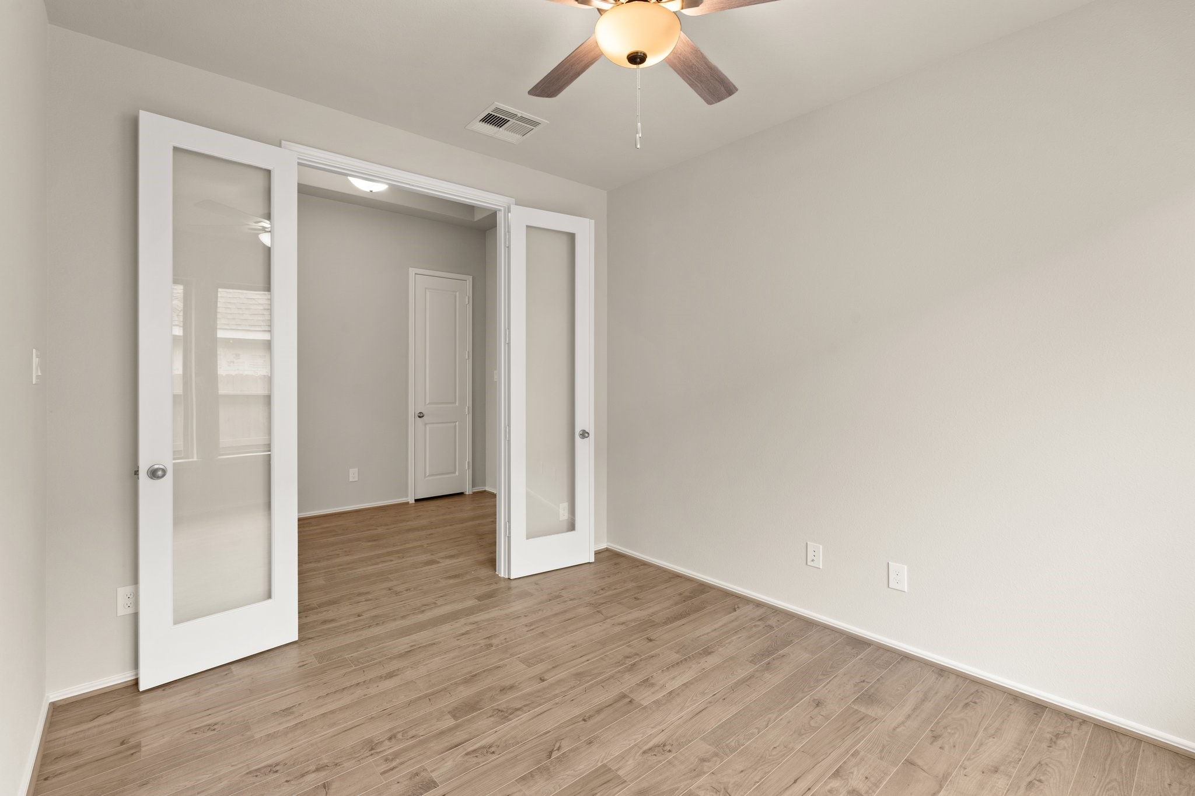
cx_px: 598
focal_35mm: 16
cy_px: 398
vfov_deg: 72.0
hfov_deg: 95.0
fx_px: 548
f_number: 9
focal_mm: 16.5
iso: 400
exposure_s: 1/4
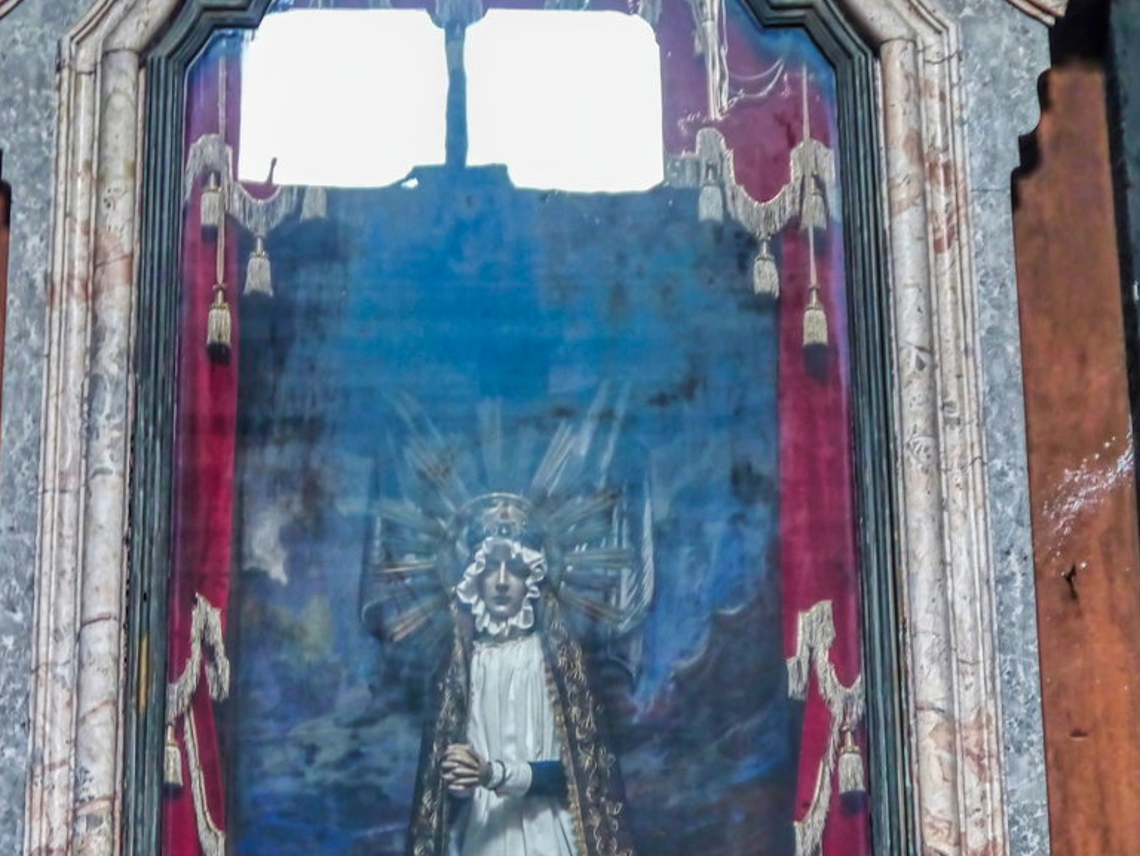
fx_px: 3295
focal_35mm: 100
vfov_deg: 14.7
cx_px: 521
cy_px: 656
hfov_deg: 19.6
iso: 800
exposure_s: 1/15
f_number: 4.5
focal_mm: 24
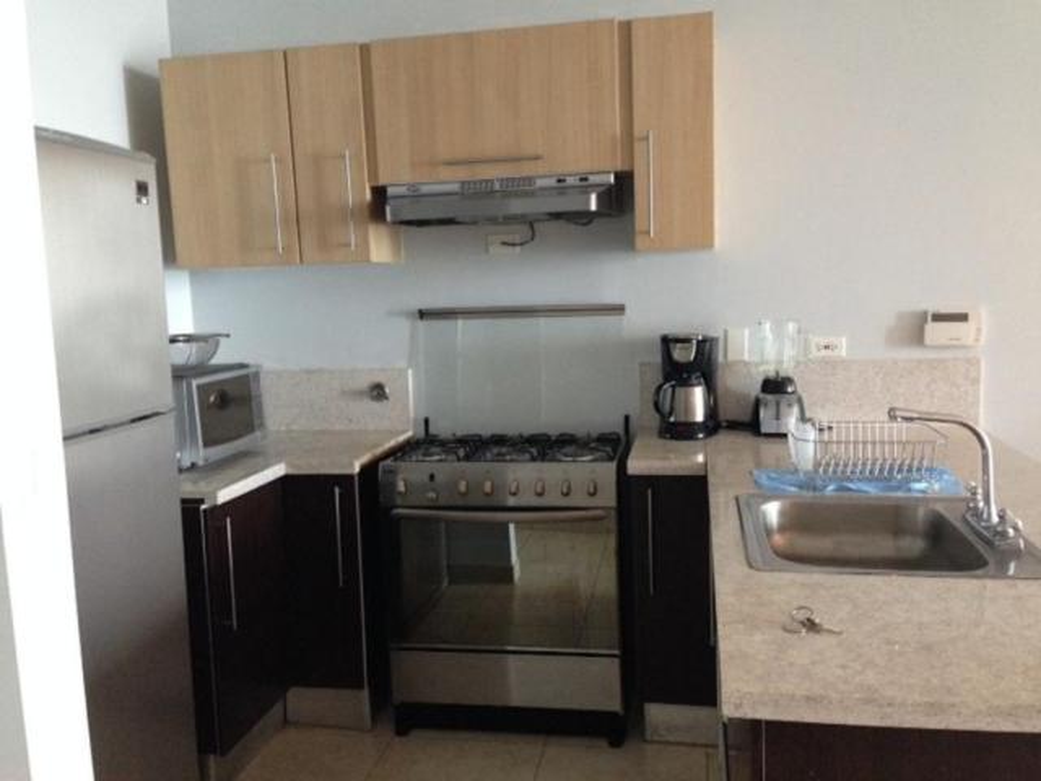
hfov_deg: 55.4
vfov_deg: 42.9
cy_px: 390
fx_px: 992
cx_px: 520
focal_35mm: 33
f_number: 2.4
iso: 250
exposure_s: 1/20
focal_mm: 4.12
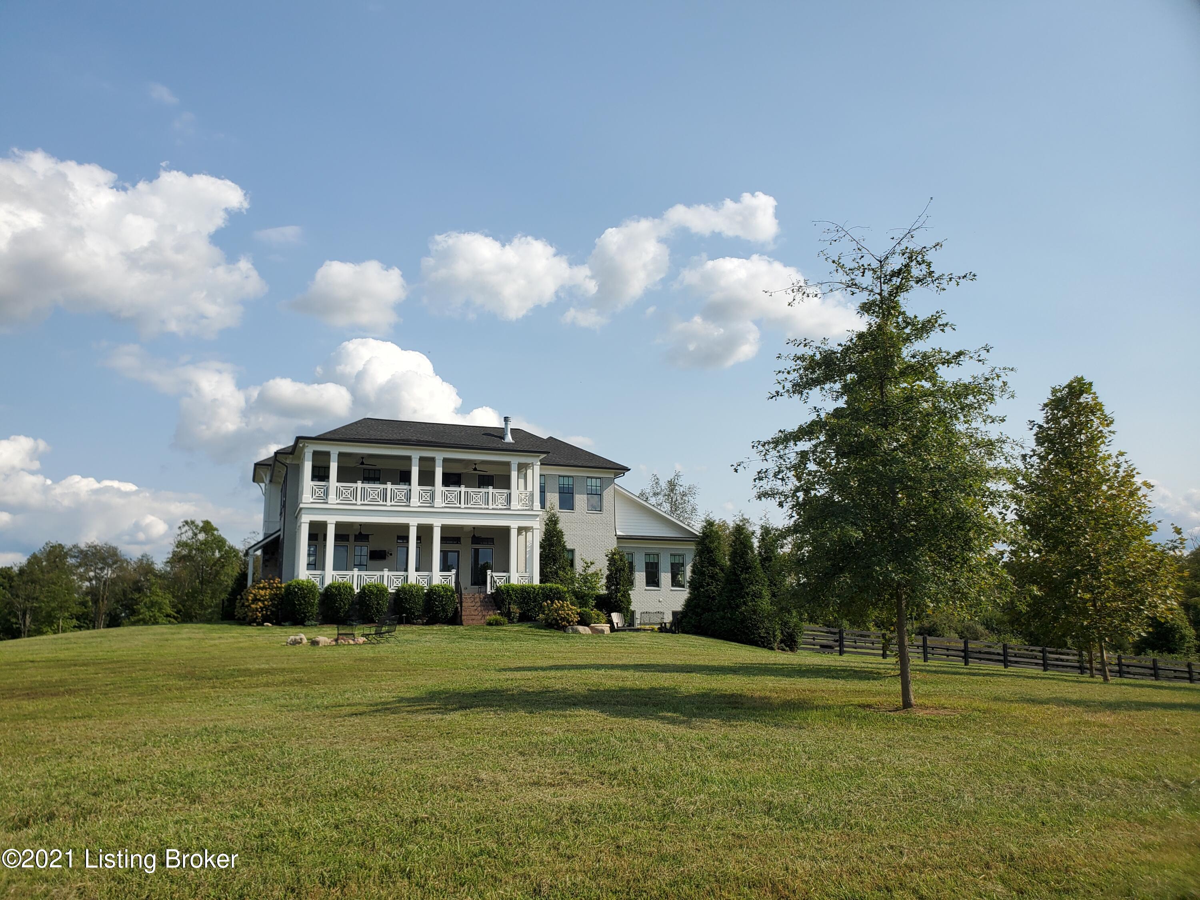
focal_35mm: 26
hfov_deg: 67.3
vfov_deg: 53.1
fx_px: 901
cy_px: 450
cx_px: 600
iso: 50
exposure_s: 1/1930
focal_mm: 4.3
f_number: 2.4
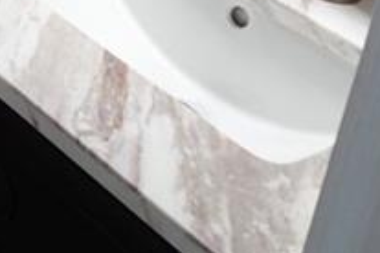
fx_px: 1045
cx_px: -362
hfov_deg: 16.3
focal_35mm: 99
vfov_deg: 12.0
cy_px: -284
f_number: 2
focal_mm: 7.6
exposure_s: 1/80
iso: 320
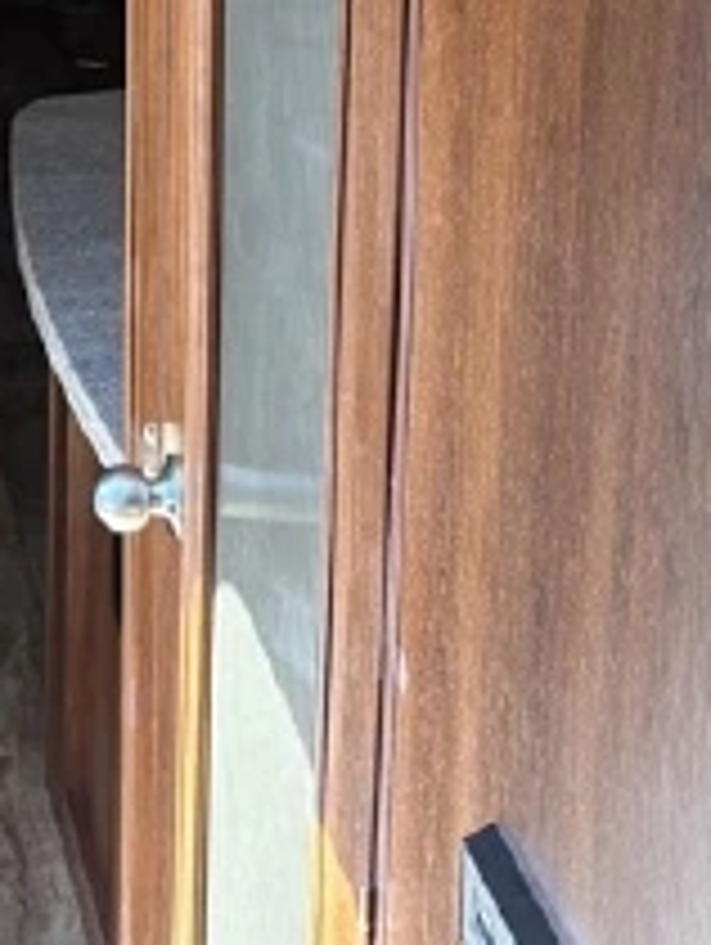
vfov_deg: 18.3
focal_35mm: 99
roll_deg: +0.5
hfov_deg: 14.5
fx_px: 2706
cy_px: -328
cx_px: -122
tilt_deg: -13.6
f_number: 1.6
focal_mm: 5.96
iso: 125
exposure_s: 1/170
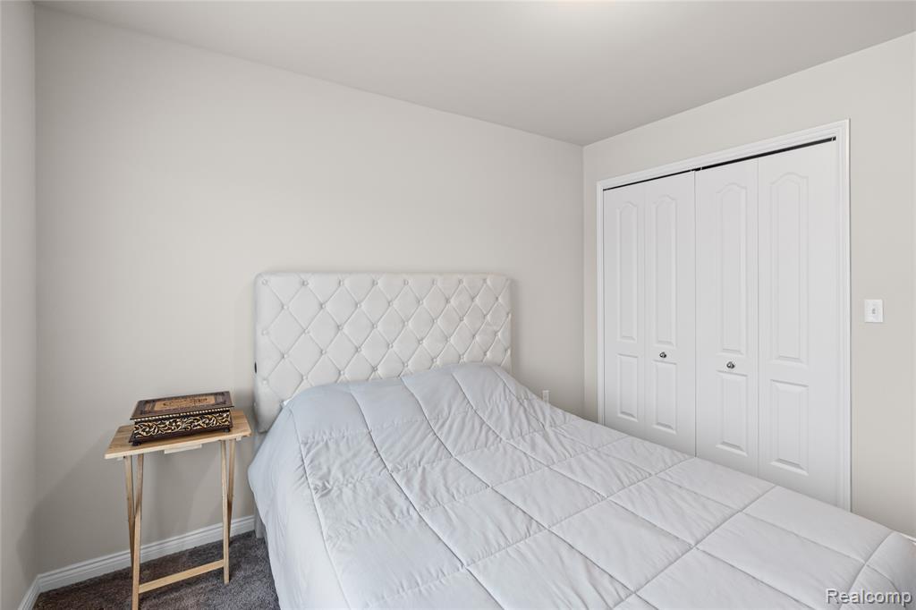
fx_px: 407
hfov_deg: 96.8
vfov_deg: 73.7
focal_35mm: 16
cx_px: 458
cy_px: 305
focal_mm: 16
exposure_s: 1/30
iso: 1600
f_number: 3.5
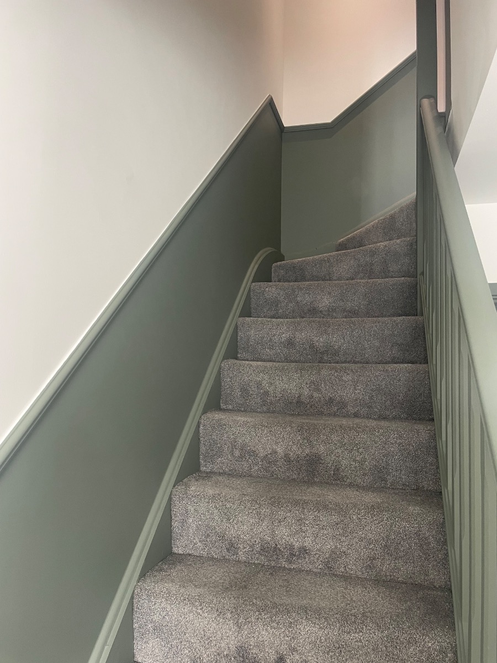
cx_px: 248
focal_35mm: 26
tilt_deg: +4.3
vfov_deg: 67.3
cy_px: 332
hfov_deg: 53.1
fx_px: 498
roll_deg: -0.1
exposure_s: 1/84
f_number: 1.6
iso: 125
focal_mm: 4.2
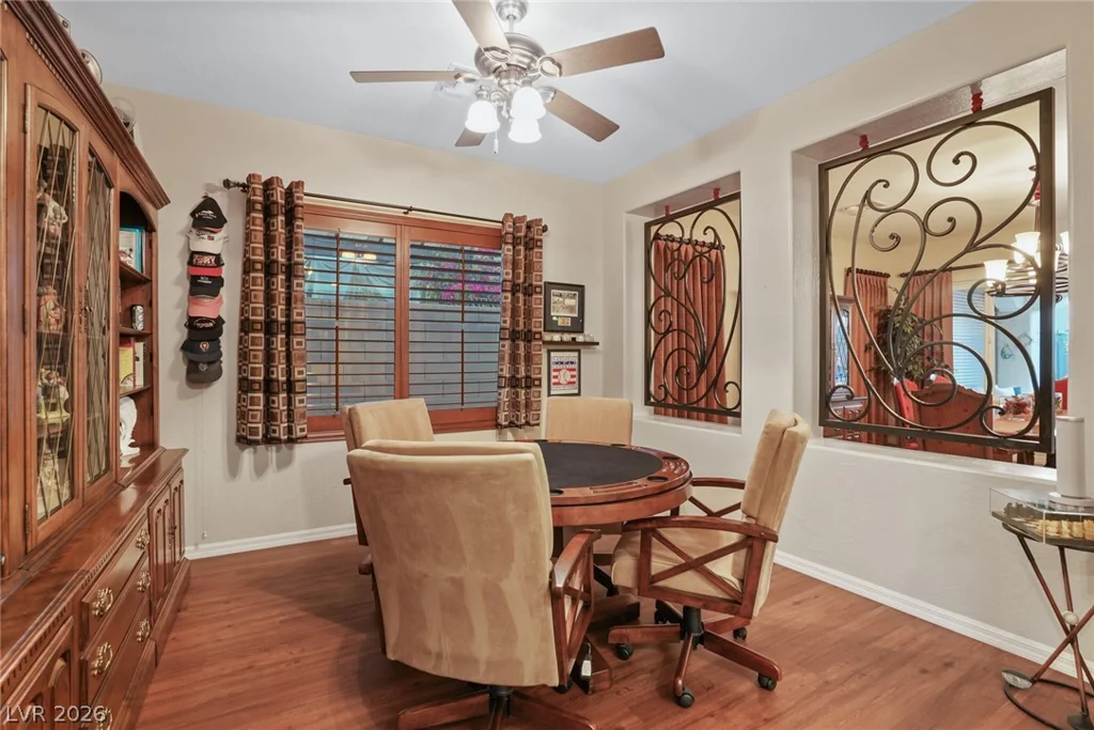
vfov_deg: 73.8
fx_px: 486
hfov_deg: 96.7
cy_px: 365
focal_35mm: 16
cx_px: 547
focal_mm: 16
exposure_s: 1.3
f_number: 9
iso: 500
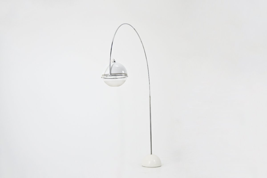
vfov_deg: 44.6
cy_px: 89
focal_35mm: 29
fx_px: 217
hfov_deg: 63.2
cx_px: 134
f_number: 4
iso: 560
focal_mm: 19.5
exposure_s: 1/125
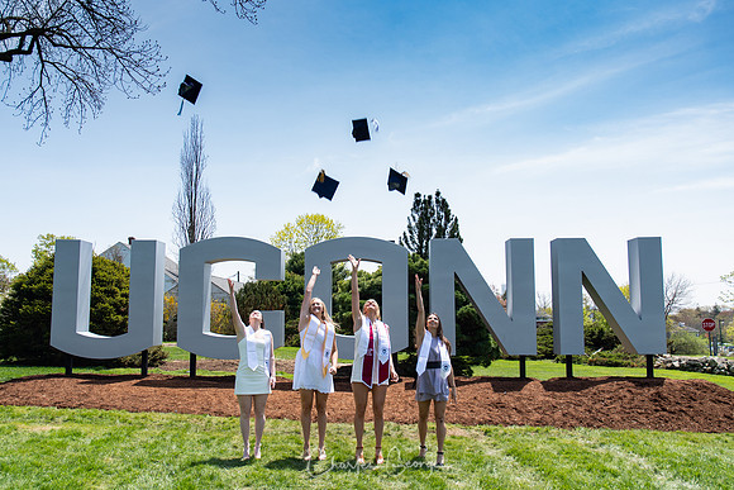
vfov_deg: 36.9
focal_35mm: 36
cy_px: 245
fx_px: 734
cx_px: 367
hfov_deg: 53.1
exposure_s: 1/250
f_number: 5.6
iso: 100
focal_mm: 24
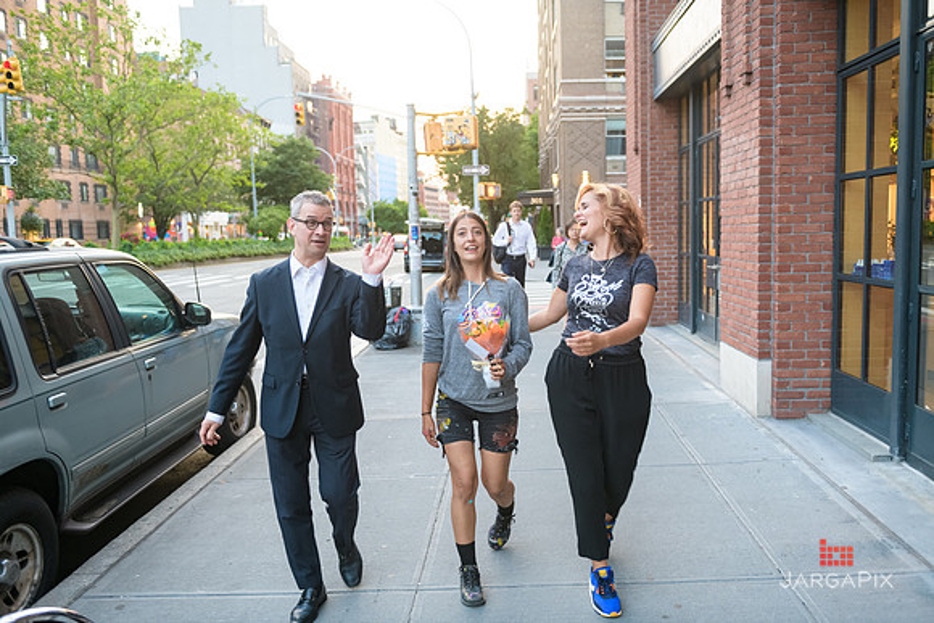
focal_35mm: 31
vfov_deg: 42.3
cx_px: 467
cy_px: 312
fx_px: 804
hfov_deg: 60.3
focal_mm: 31
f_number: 3.2
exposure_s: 1/125
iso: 1000
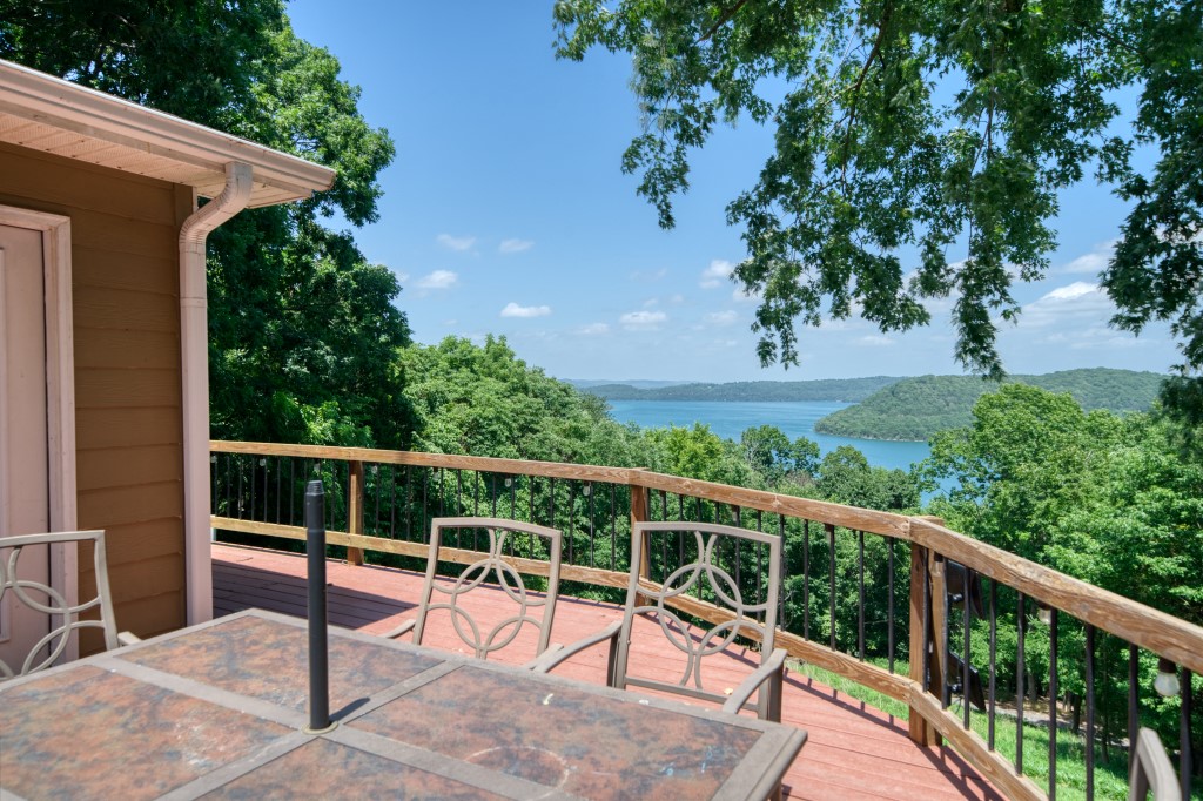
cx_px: 602
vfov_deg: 53.1
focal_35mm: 24
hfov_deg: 73.8
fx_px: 802
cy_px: 400
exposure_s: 1/80
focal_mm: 24
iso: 100
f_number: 5
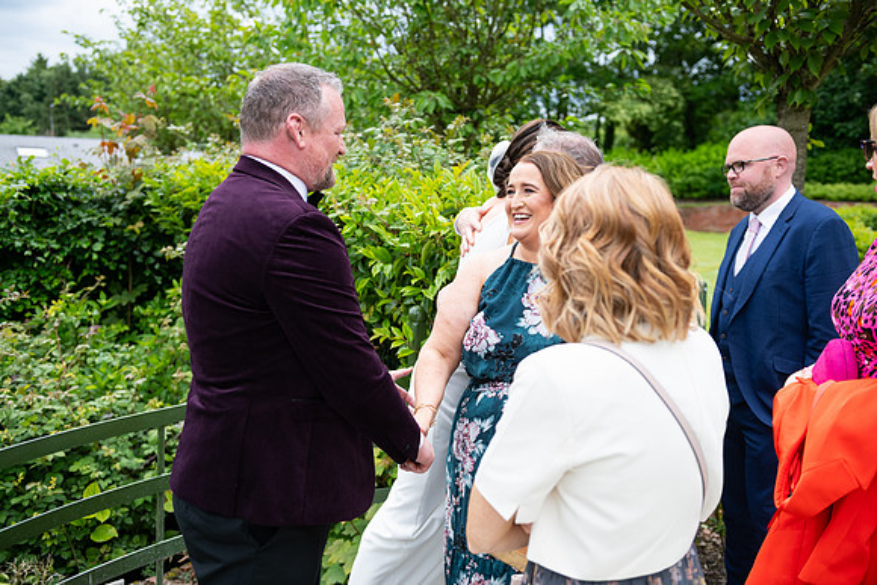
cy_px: 292
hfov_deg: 53.1
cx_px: 438
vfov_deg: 36.9
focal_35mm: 36
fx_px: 877
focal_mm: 36
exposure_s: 1/1600
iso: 250
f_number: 3.5
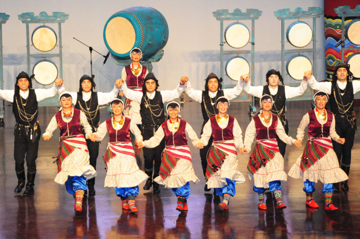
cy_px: 120
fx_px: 2298
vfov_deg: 6.0
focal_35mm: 230
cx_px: 180
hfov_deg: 9.0
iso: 6400
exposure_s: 1/250
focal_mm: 230
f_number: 5.3
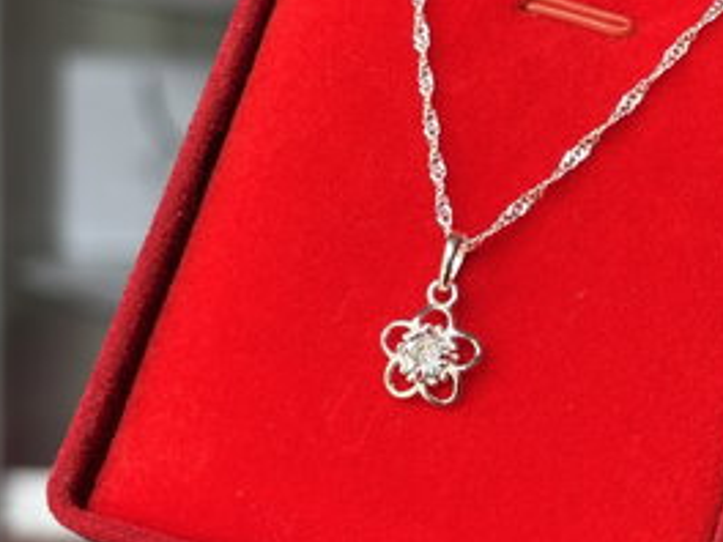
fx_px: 2193
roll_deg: -3.5
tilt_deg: -11.4
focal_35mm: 105
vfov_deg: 14.1
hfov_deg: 18.7
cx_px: 474
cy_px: 313
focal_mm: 5.96
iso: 64
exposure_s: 1/60
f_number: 1.6
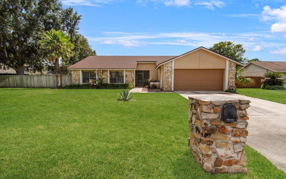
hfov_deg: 97.8
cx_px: 142
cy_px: 90
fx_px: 125
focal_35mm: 16
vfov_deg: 71.3
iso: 100
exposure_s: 1/8000
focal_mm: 10
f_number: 7.1
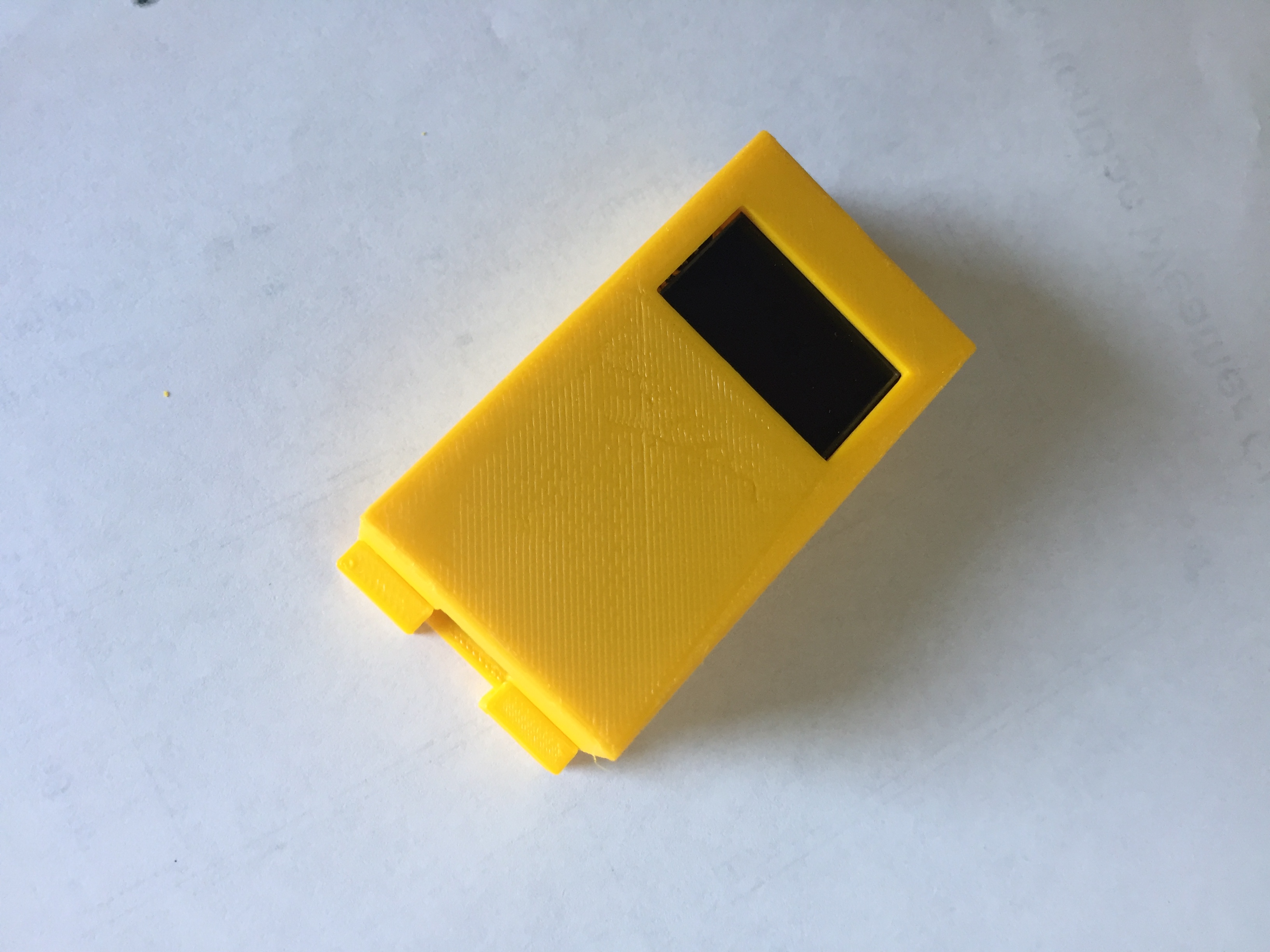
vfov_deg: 48.2
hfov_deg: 61.7
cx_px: 635
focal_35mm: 29
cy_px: 476
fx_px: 1064
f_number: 2.2
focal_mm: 4.15
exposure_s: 1/30
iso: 64
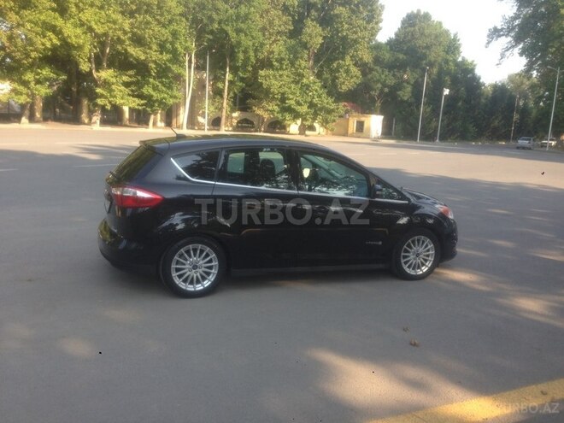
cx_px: 282
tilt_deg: -5.6
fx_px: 538
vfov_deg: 42.9
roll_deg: -1.2
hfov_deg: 55.4
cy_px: 212
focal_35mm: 33
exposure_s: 1/304
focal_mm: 4.12
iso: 50
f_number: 2.4
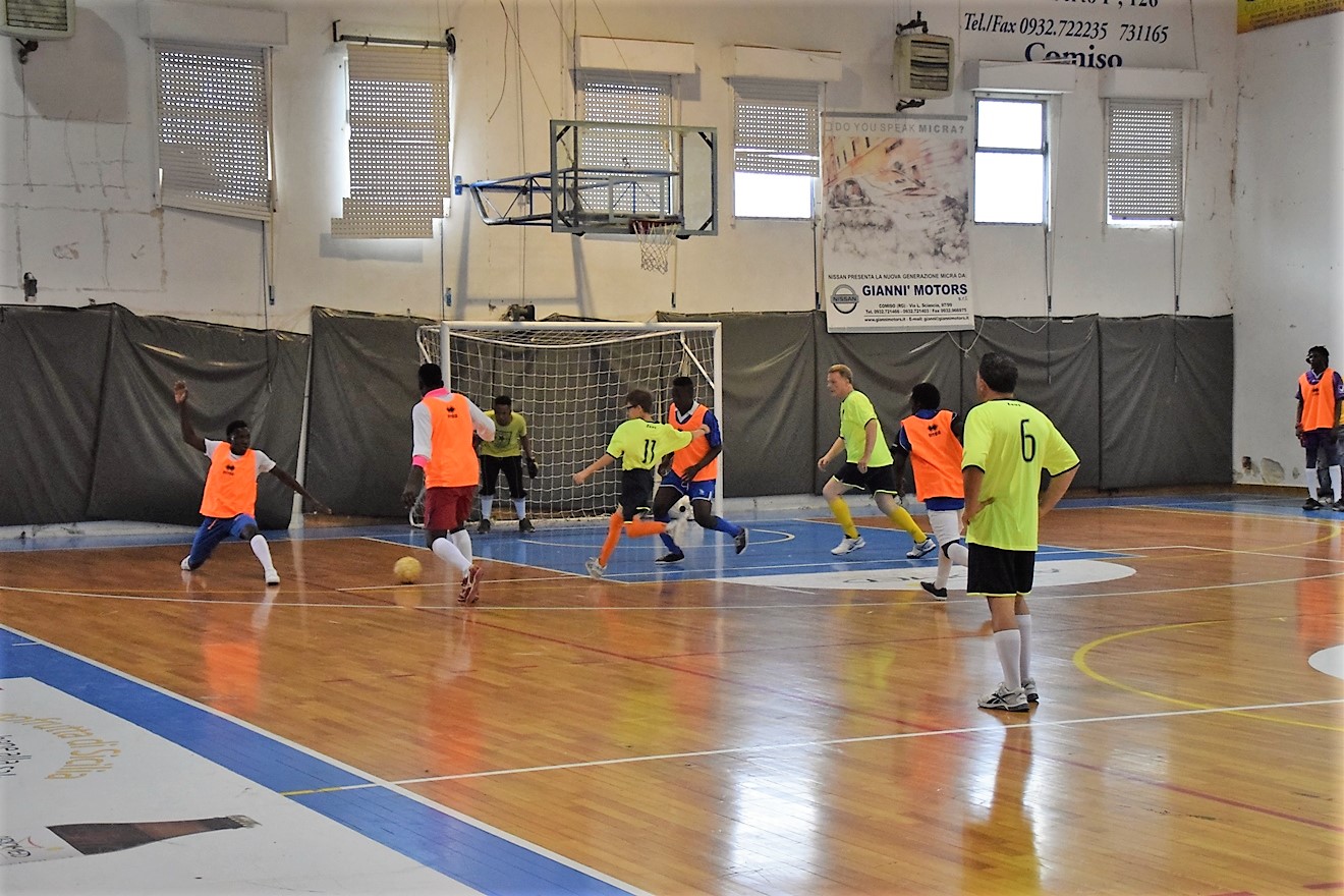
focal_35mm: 63
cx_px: 672
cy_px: 448
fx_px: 2352
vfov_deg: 21.6
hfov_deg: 31.9
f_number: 4.5
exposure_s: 1/320
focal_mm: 42
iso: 3200
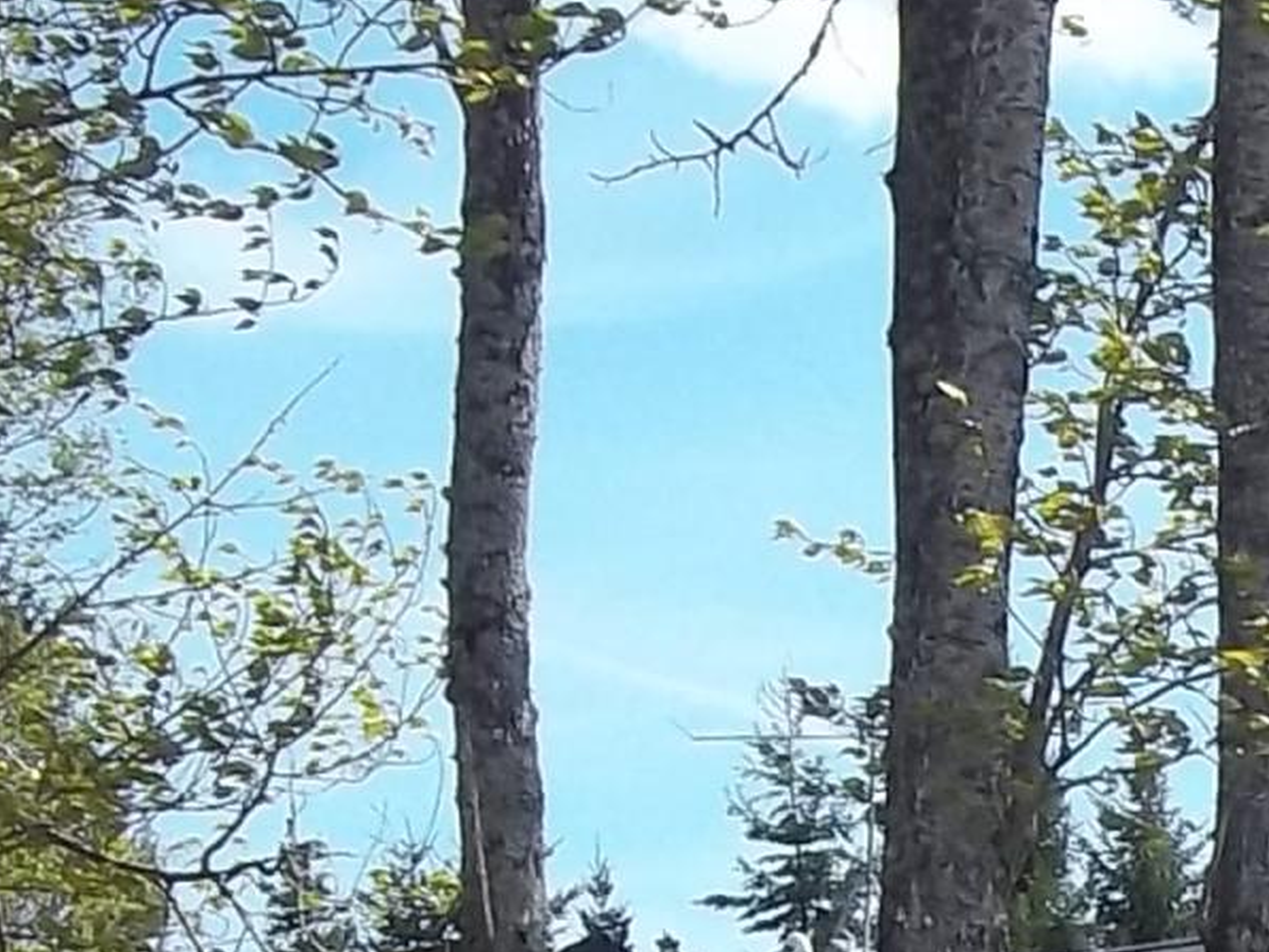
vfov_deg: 7.0
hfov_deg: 9.5
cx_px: 1977
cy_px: 2163
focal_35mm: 201
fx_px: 7370
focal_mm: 7.1
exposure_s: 1/250
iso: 80
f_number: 6.3
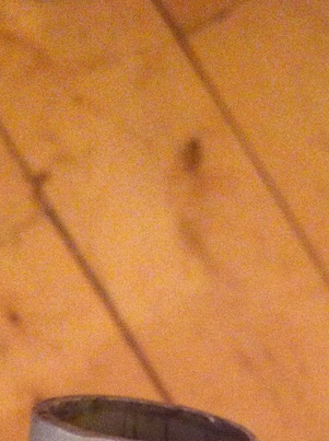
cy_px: 529
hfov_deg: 16.5
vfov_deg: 20.6
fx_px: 1131
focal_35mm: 89
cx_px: 255
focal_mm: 3.85
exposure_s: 1/15
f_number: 2.8
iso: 500
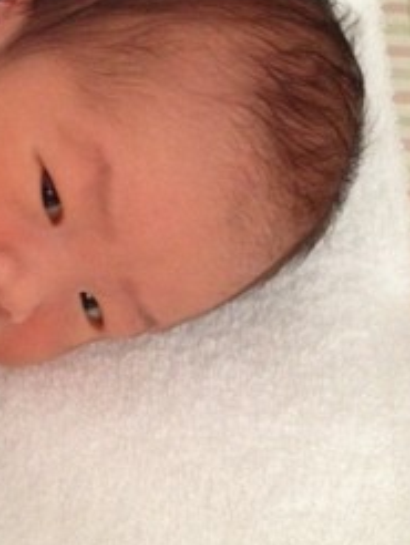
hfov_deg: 22.5
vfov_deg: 30.1
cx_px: 60
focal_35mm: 64
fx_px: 1009
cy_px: 204
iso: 640
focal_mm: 4.28
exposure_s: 1/15
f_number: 2.4
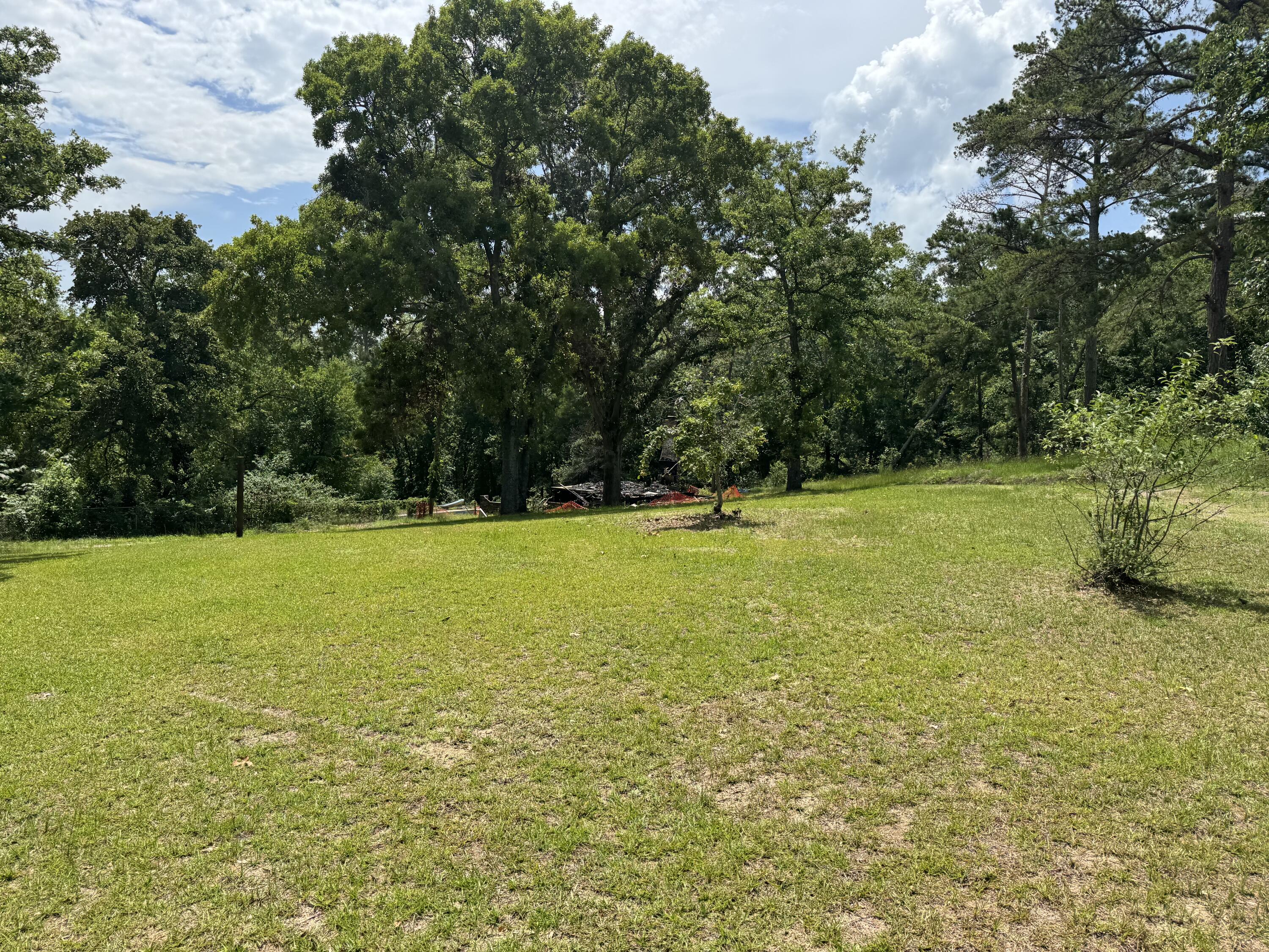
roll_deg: -1.4
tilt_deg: +1.4
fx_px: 880
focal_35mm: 24
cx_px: 634
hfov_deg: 71.6
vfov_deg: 56.8
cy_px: 476
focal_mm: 6.76
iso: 80
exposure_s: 1/3597
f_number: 1.78
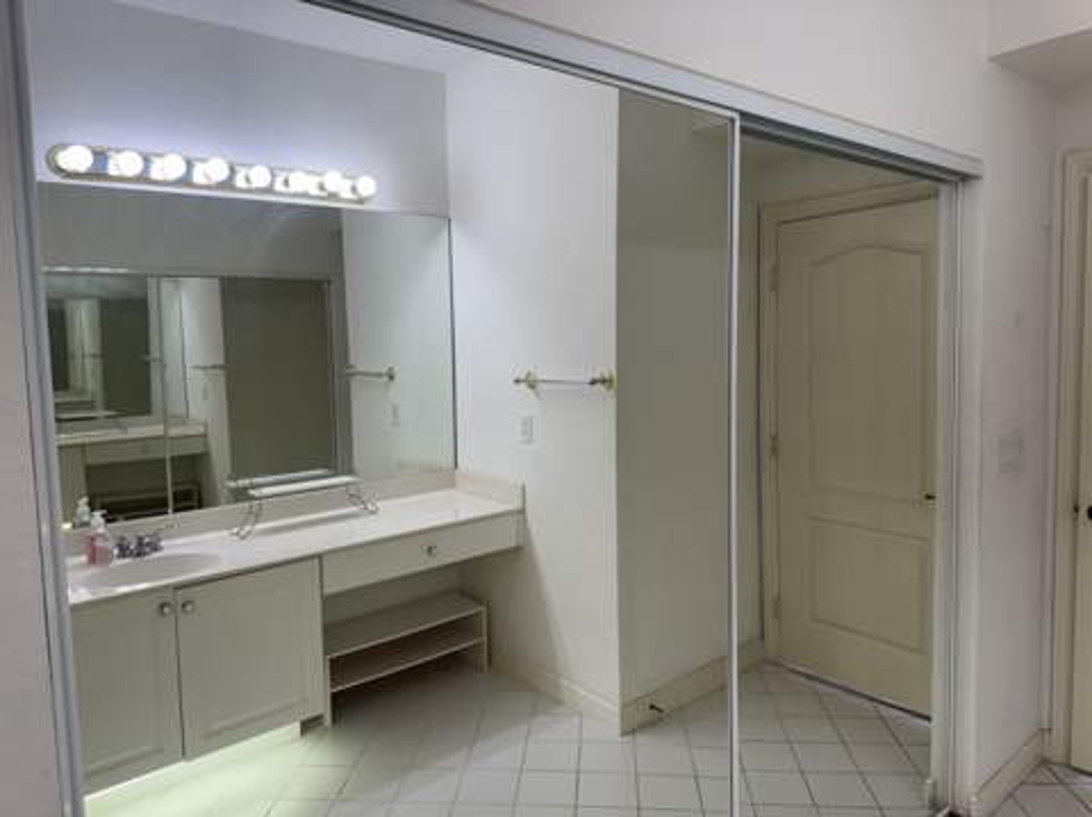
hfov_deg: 71.7
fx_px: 756
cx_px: 546
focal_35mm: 24
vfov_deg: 56.7
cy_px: 408
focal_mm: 6.76
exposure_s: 1/161
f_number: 1.78
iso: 100
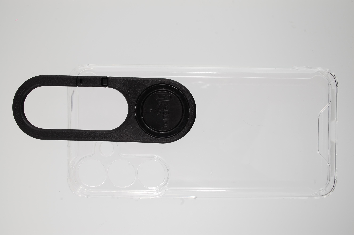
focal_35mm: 36
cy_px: 118
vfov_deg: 36.8
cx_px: 177
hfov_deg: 53.2
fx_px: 354
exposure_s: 1/160
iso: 200
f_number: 13
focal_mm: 24
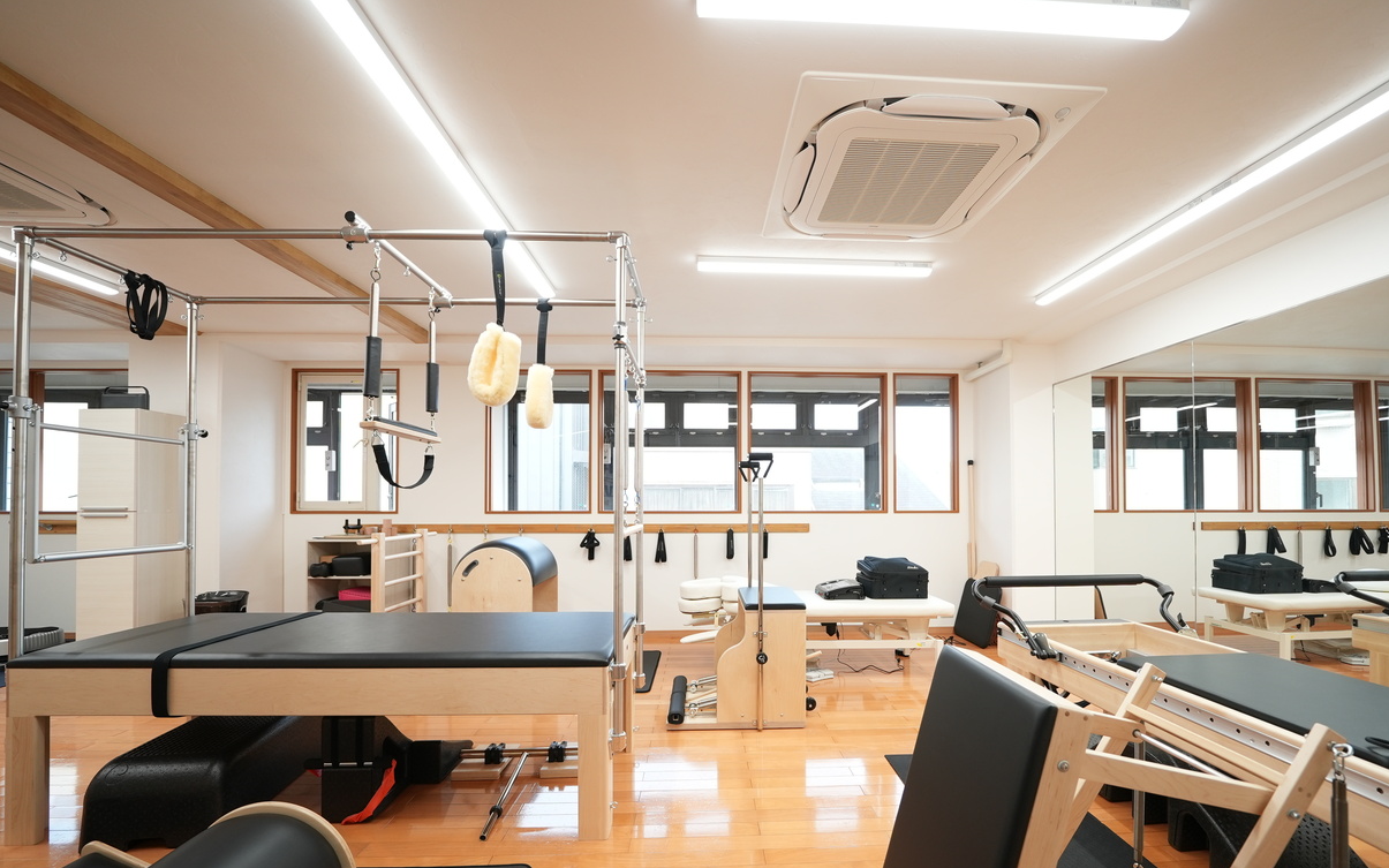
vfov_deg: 82.4
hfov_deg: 109.3
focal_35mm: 13
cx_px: 719
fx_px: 492
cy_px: 492
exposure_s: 1/60
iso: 500
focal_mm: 12
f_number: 4
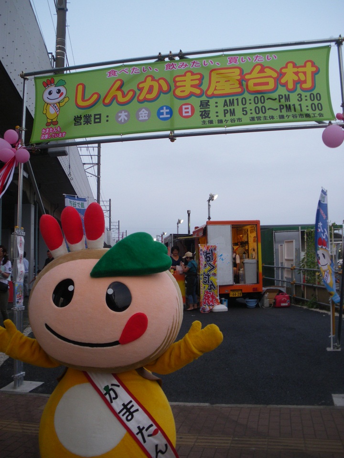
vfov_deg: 51.4
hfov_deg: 39.7
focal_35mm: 36
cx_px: 172
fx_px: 477
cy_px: 229
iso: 100
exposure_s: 1/50
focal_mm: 6.3
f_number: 3.5
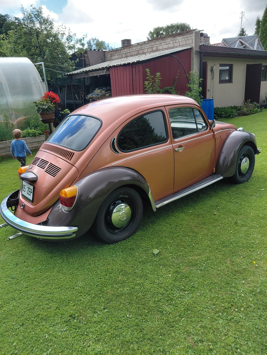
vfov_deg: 69.4
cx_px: 134
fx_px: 257
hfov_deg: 54.9
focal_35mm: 25
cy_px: 178
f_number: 1.8
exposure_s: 1/210
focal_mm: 4.69
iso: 50
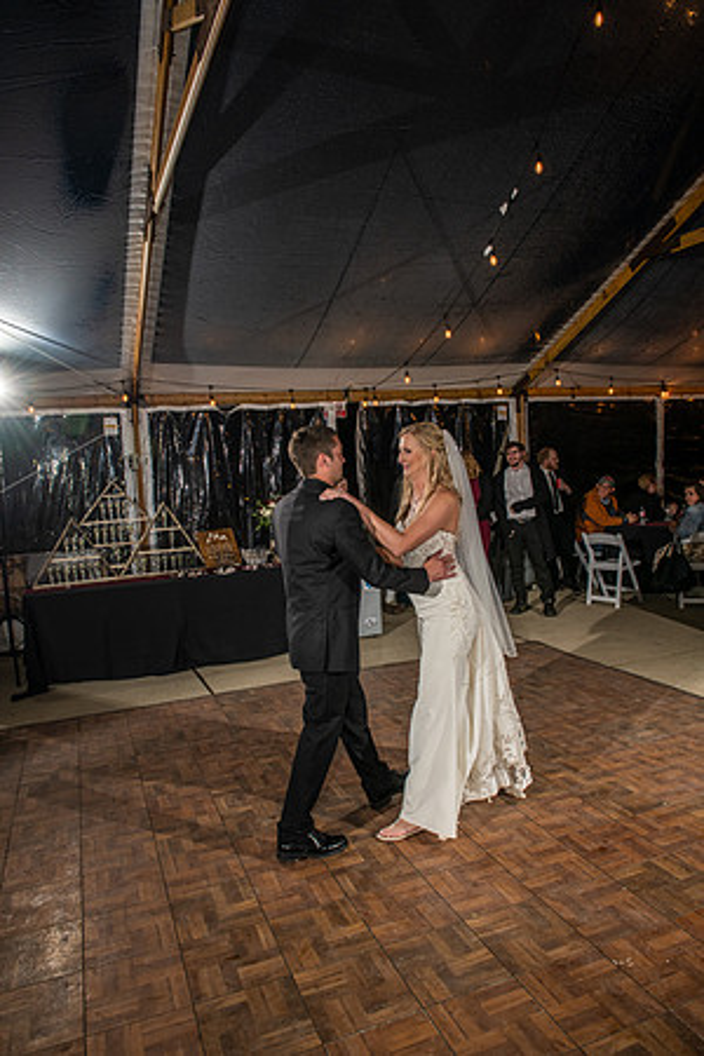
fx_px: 704
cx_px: 352
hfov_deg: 53.1
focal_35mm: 24
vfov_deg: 73.7
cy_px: 528
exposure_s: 1/125
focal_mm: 24
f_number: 5
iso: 400
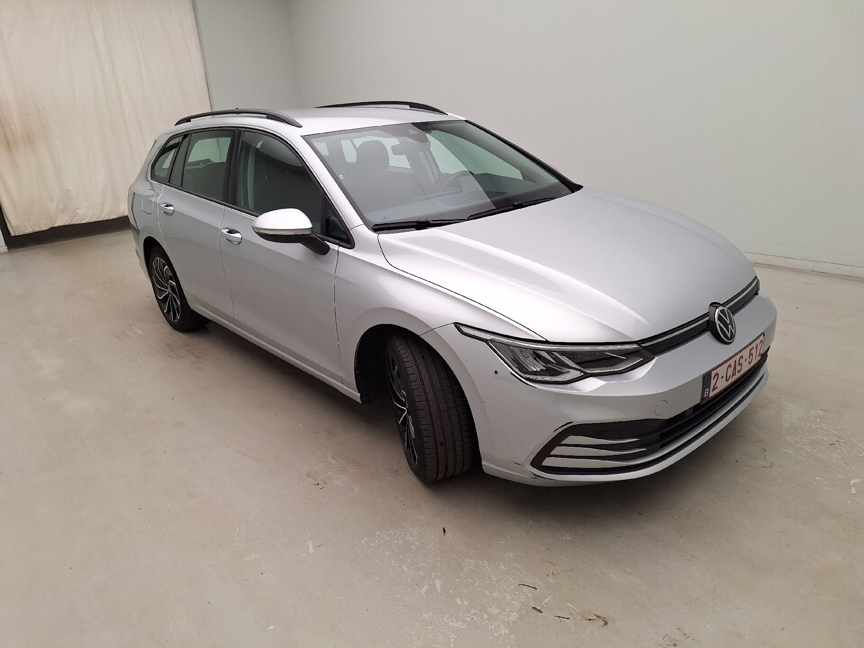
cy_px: 324
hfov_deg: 73.9
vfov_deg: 58.9
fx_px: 574
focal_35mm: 23
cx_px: 432
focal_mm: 5.54
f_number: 1.8
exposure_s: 1/119
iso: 40
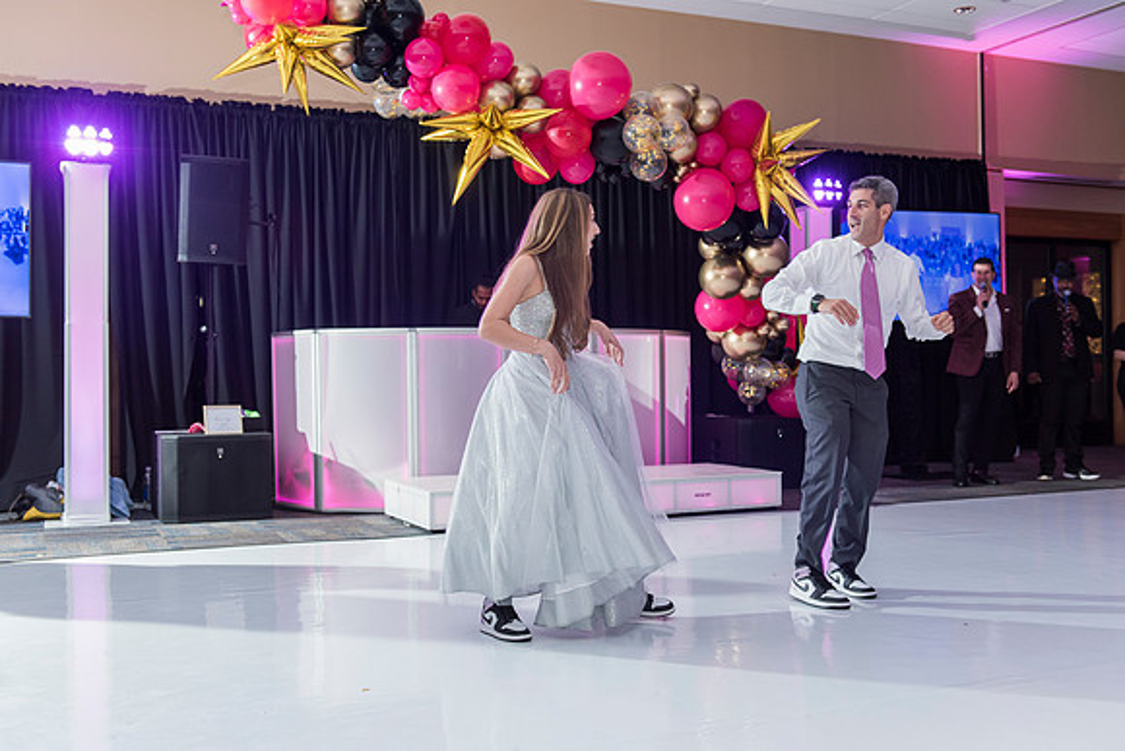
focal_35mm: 38
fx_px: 1188
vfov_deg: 35.1
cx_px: 562
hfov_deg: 50.7
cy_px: 376
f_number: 4.5
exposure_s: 1/100
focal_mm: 38
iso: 1000
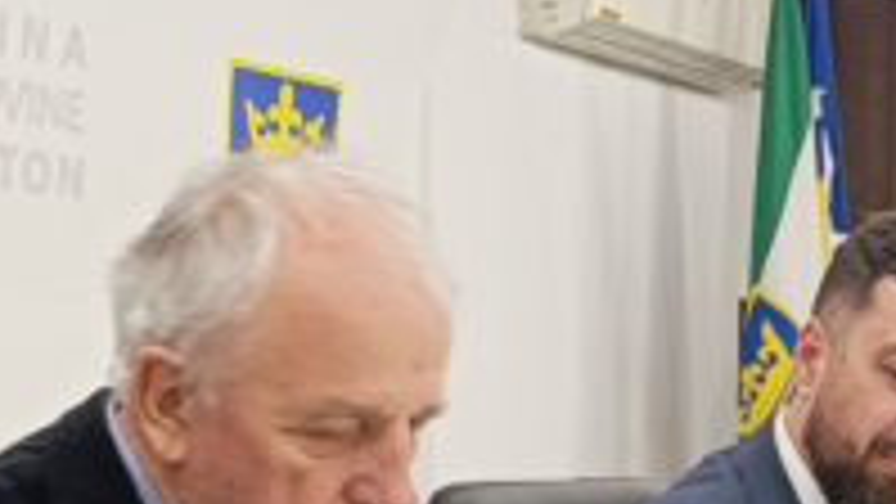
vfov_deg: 12.5
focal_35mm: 94
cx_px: 700
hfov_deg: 22.4
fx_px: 2234
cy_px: 664
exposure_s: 1/100
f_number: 1.6
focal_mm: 6.14
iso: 1250
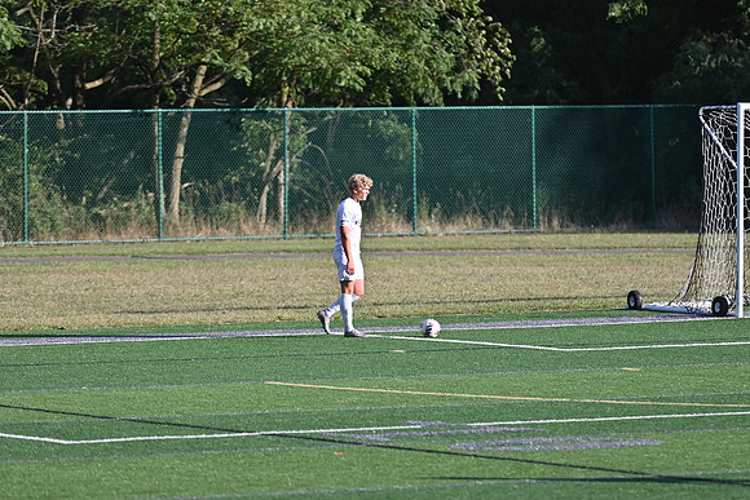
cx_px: 375
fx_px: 6251
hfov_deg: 6.9
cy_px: 250
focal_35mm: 300
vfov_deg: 4.6
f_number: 2.8
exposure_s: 1/3200
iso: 200
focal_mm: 200
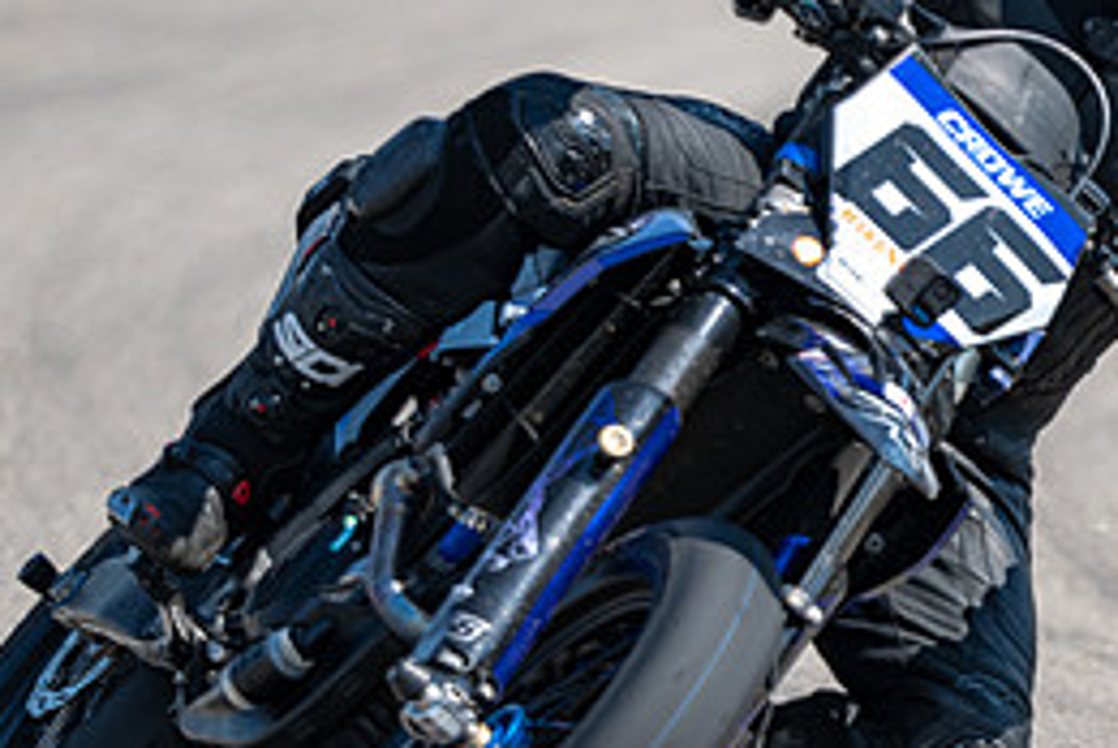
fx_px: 27732
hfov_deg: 2.3
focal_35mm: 892
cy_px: 368
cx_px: 860
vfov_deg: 1.5
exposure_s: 1/1250
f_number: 6
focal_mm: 400
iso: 220
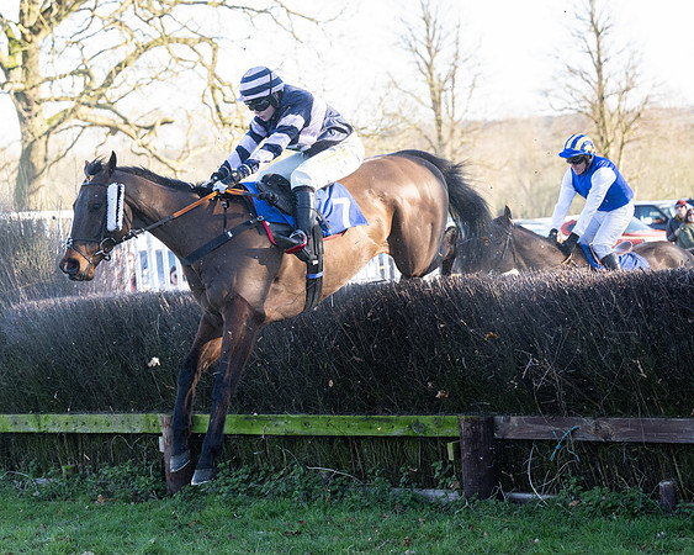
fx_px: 2181
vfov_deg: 14.5
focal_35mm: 106
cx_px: 276
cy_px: 298
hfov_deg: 18.1
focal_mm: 70
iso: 800
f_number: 2.8
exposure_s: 1/1250
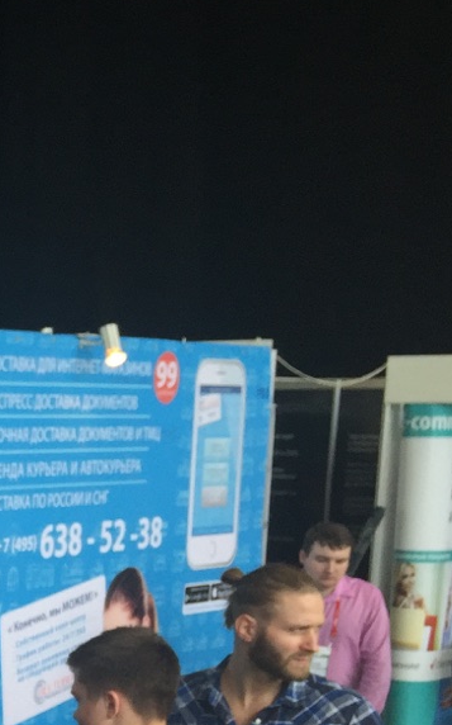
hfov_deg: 12.8
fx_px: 1697
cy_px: 703
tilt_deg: -8.2
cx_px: -512
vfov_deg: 23.2
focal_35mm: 86
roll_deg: -1.2
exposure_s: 1/131
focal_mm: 4.15
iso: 32
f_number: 2.2
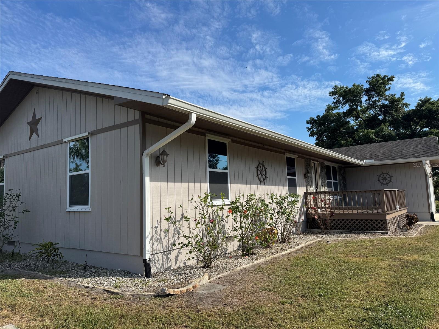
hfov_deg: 71.6
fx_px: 304
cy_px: 164
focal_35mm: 24
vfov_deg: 56.8
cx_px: 220
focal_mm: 6.76
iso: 80
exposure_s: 1/4950
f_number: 1.78
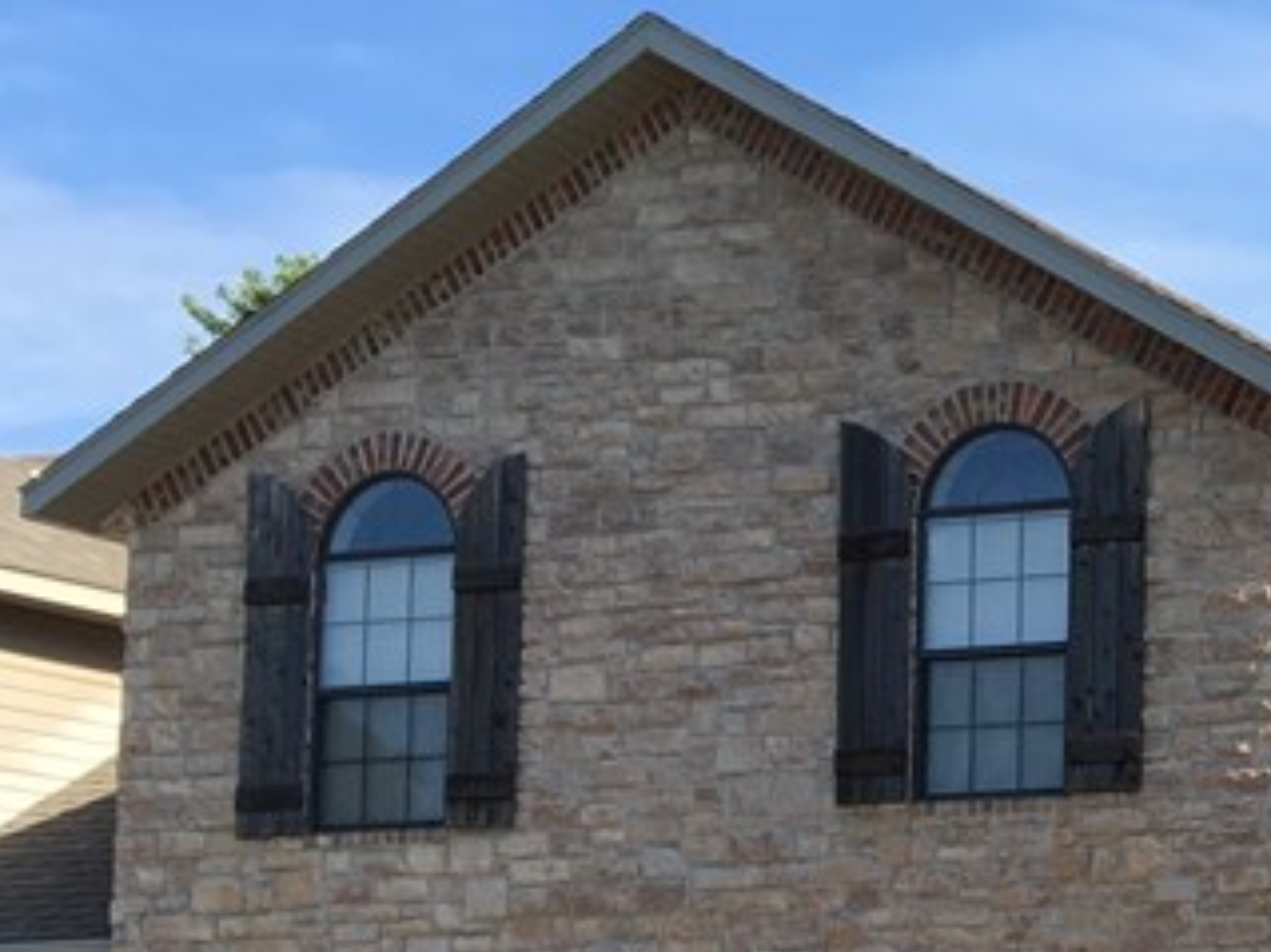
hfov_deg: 18.5
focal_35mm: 93
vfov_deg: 15.6
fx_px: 3413
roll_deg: +0.1
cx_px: 1956
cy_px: 940
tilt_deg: +6.7
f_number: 2.2
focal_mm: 4.15
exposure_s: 1/793
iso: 25
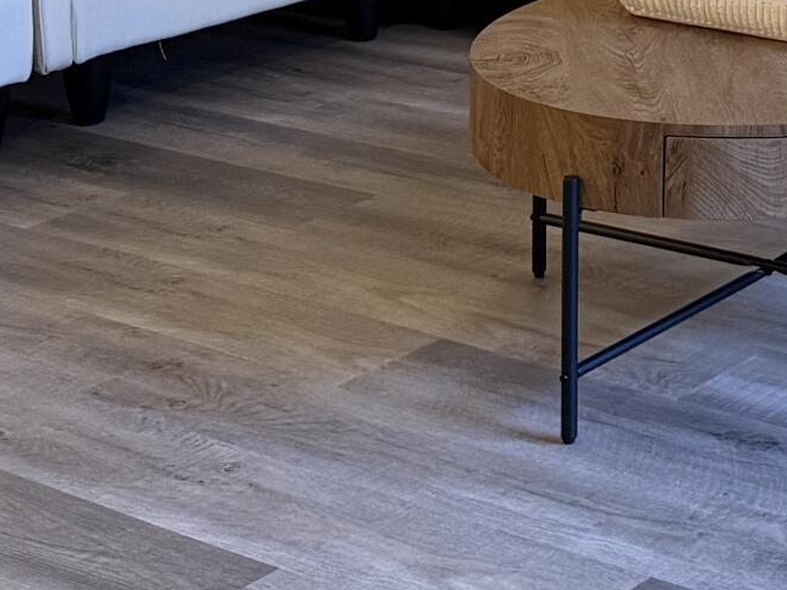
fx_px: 2455
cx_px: 1234
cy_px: -478
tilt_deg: -4.2
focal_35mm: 108
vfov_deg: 12.5
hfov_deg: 16.4
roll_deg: -0.8
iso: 320
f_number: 1.78
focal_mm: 6.76
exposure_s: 1/60
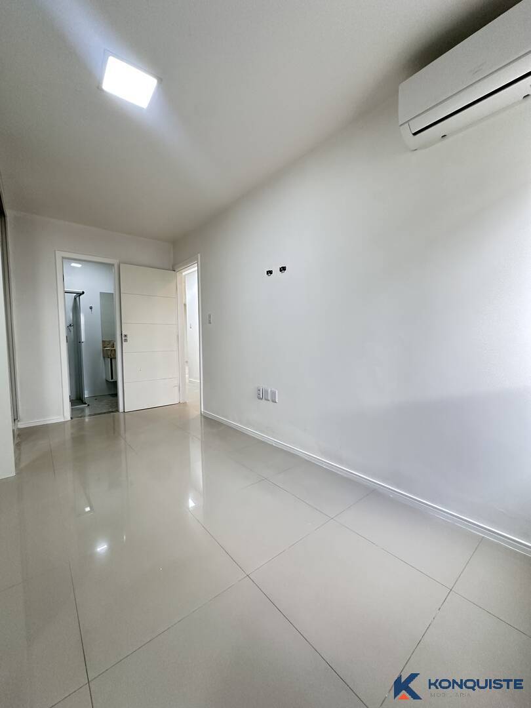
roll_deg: -0.3
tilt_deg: -3.2
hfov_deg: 85.7
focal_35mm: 14
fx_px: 286
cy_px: 354
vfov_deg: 102.1
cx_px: 266
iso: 320
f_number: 2.2
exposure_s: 1/120
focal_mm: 2.22
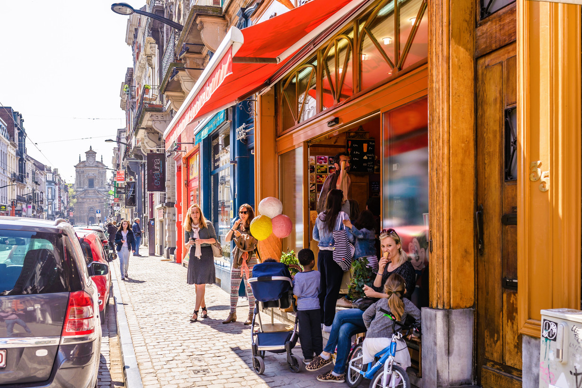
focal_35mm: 36
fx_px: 582
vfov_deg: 36.9
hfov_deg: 53.1
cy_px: 192
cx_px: 285
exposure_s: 1/400
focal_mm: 35
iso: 200
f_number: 5
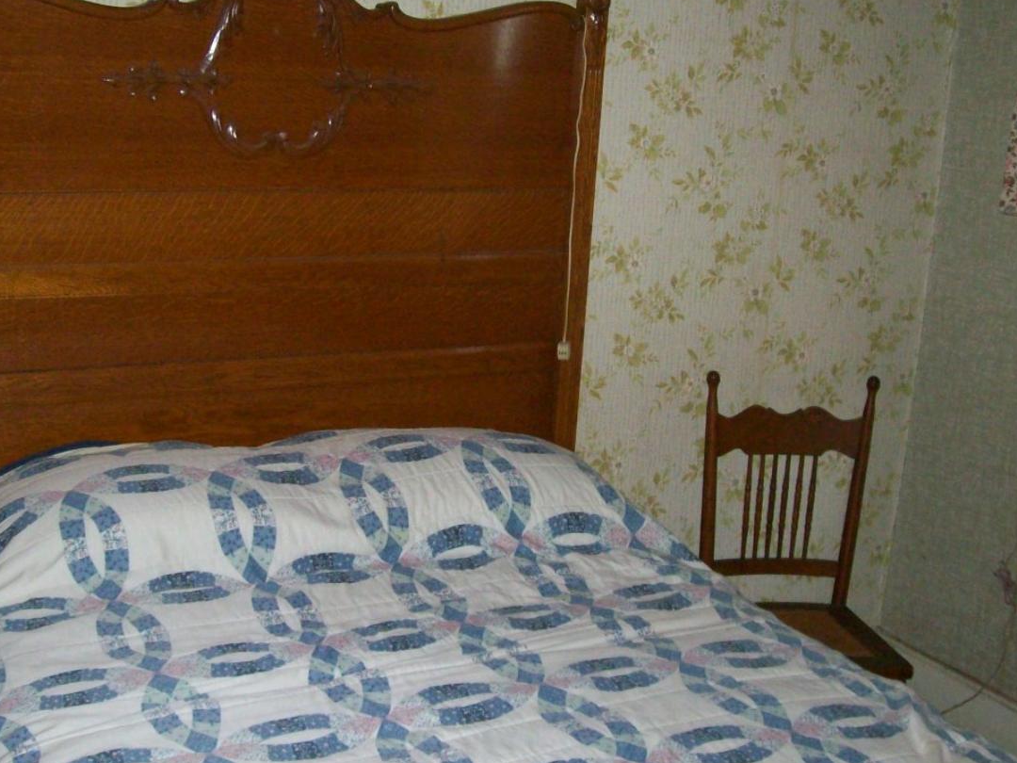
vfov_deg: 30.3
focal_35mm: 48
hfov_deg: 39.6
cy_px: 388
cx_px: 433
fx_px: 1410
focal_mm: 6
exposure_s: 1/64
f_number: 2.7
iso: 200
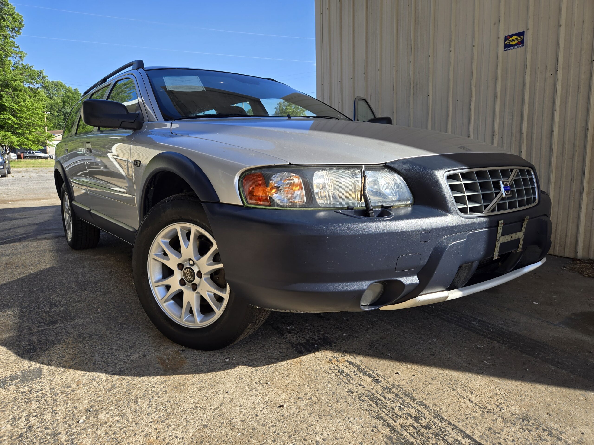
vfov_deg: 58.9
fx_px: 395
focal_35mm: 23
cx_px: 297
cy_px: 222
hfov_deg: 73.9
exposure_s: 1/722
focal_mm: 5.4
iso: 25
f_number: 1.8
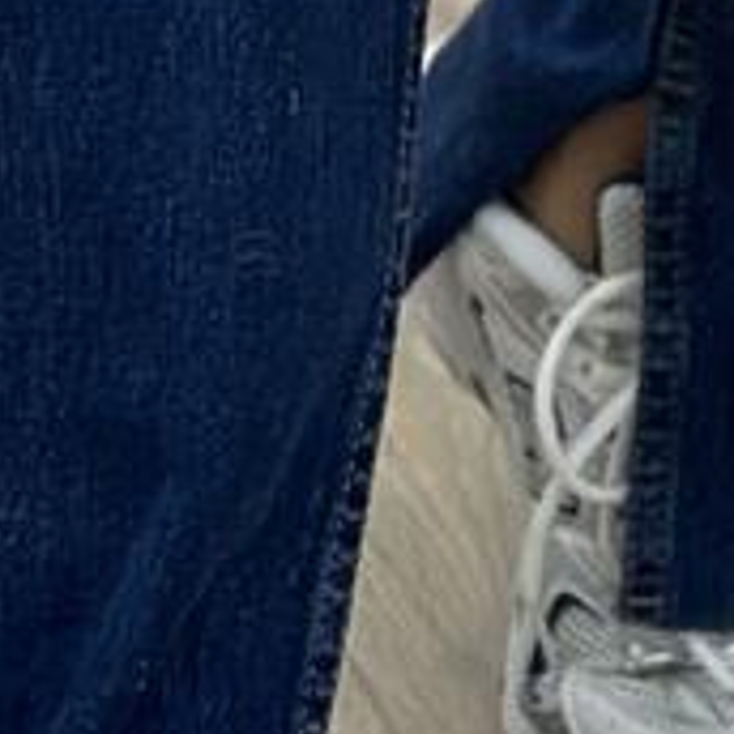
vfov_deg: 4.3
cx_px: 679
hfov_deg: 4.4
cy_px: -1011
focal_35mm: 395
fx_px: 9476
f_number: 1.78
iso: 80
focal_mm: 6.86
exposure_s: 1/100
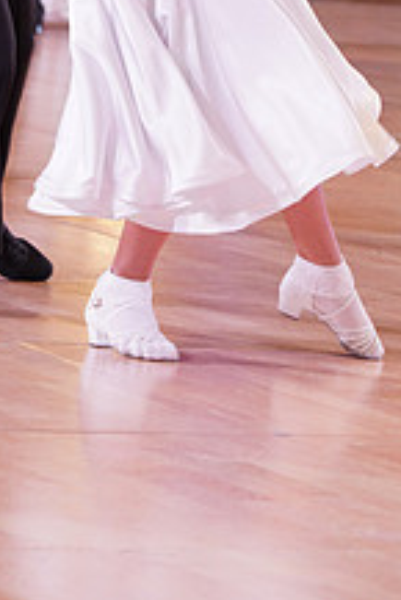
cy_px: -194
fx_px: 4687
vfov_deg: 7.2
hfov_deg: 4.9
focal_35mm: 281
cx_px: 189
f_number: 5
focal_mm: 105
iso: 1250
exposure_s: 1/125
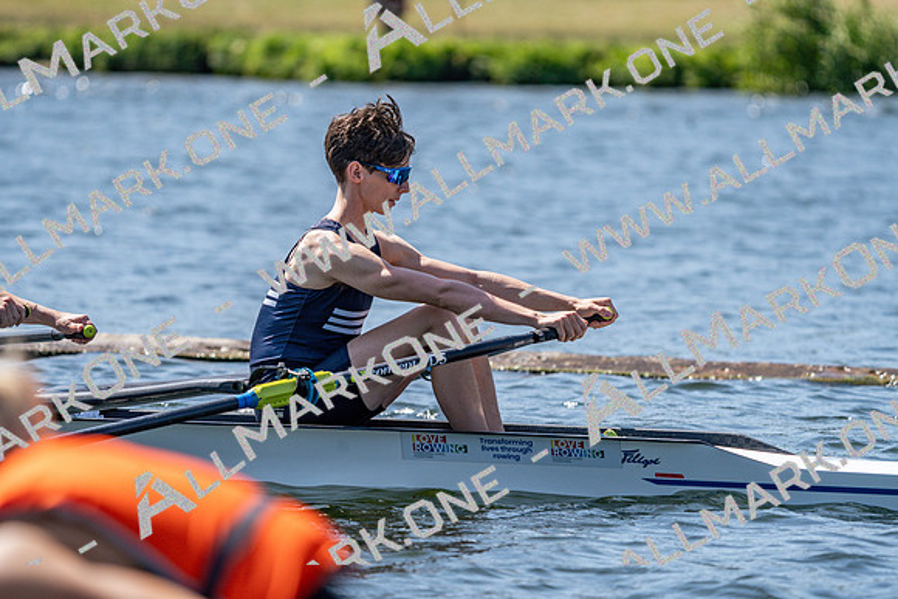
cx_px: 449
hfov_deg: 6.2
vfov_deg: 4.1
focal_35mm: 332
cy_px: 300
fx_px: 8283
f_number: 6.3
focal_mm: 332
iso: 320
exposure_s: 1/2000
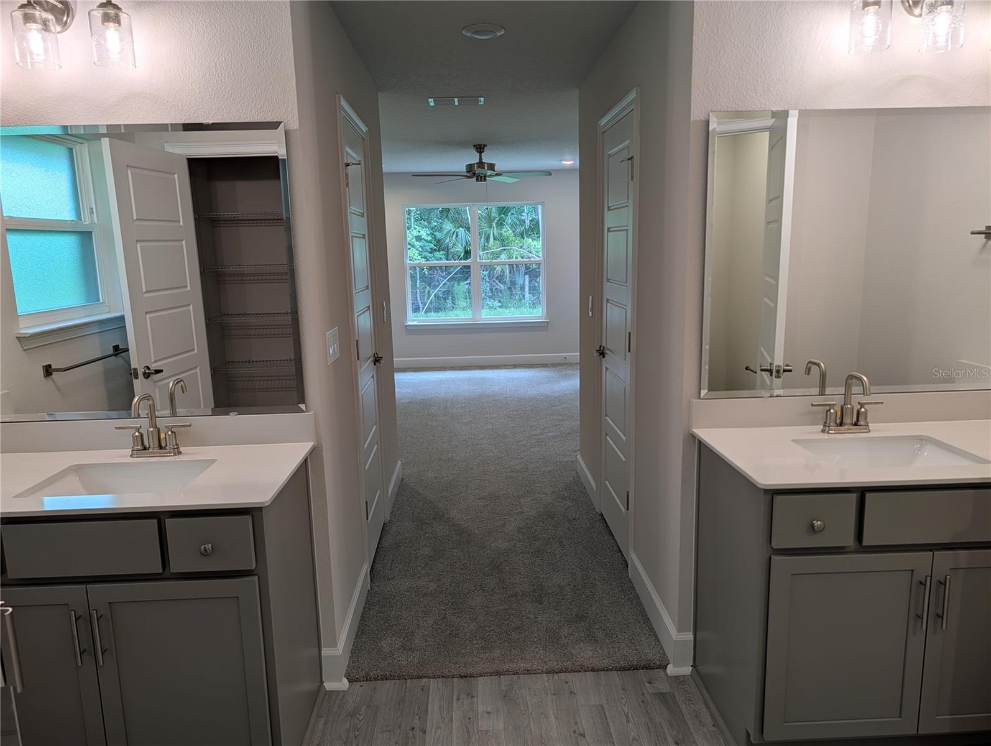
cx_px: 496
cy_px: 373
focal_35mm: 24
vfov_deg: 56.9
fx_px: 688
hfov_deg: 71.5
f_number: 1.68
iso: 18
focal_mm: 6.9
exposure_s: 1/302
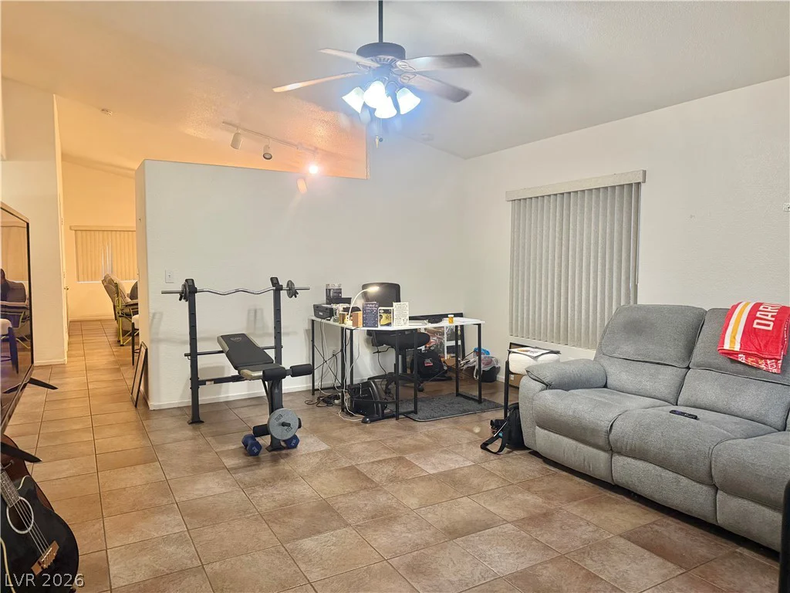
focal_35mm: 24
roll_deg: +0.2
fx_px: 548
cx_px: 395
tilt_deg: -4.2
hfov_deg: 71.6
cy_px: 296
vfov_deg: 56.8
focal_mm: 6.76
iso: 320
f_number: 1.78
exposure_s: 1/60
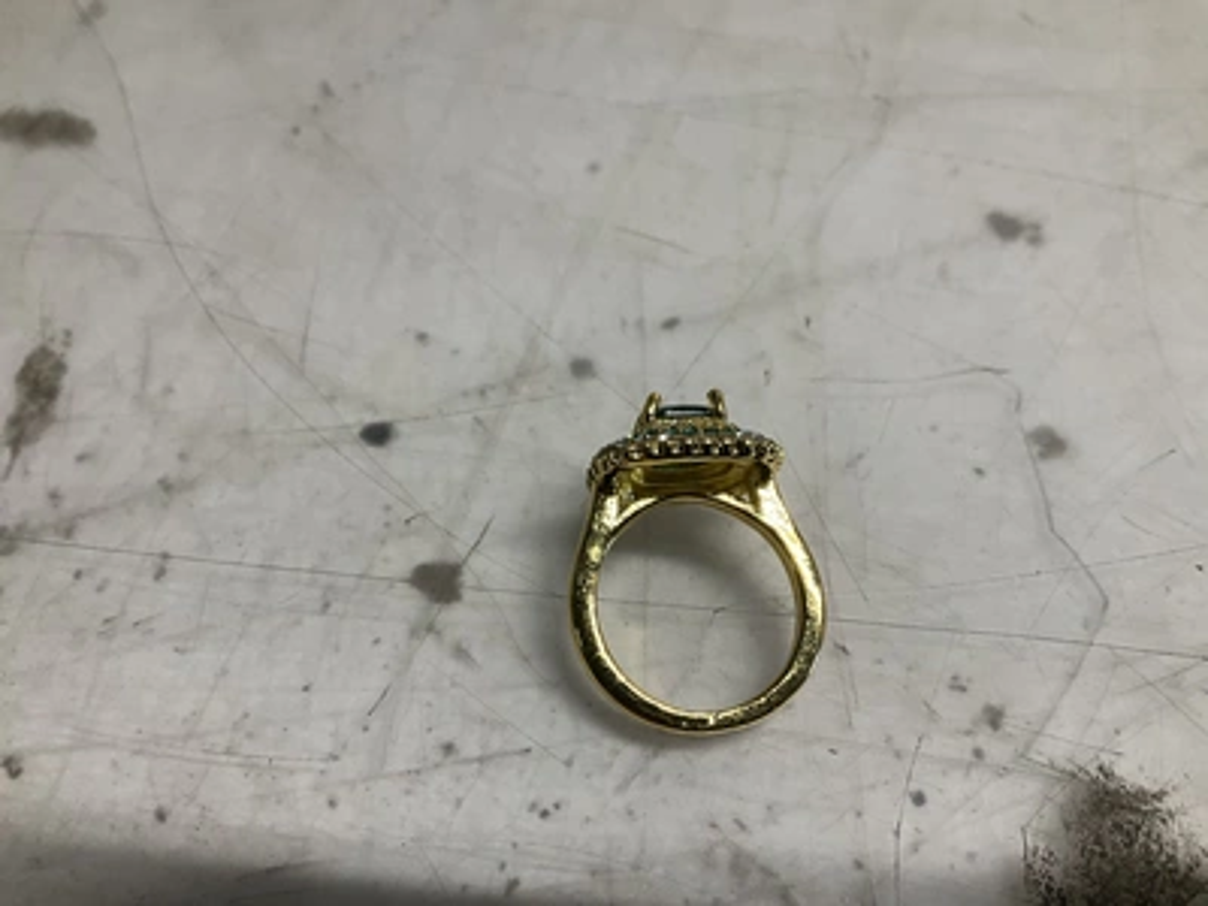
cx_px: 604
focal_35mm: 29
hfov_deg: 61.7
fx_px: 1012
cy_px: 453
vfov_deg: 48.2
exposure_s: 1/120
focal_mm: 3
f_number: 1.8
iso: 40
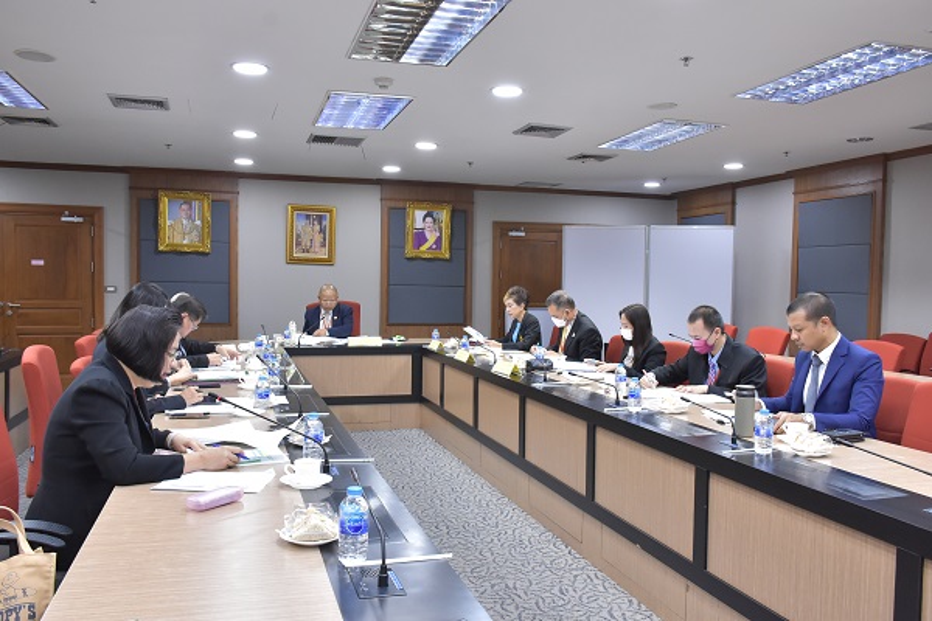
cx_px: 466
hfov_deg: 61.9
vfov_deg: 43.6
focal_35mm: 30
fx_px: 777
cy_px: 310
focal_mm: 20
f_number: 6.3
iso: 1600
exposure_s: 1/40
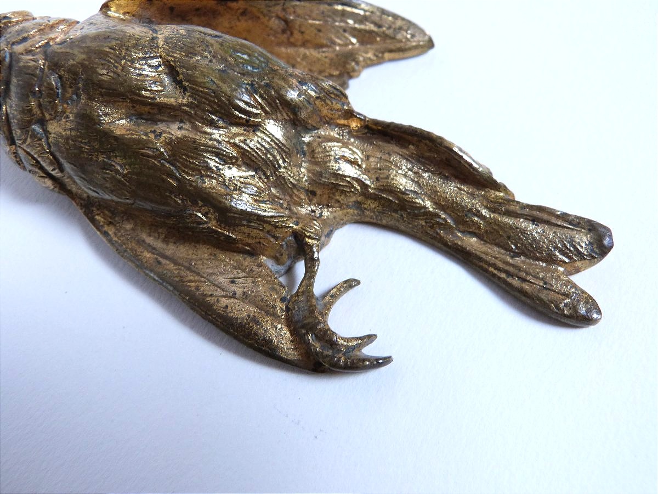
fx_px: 646
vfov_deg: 41.8
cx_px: 329
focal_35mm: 34
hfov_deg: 54.0
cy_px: 247
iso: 200
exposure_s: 1/60
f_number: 3
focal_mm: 6.1
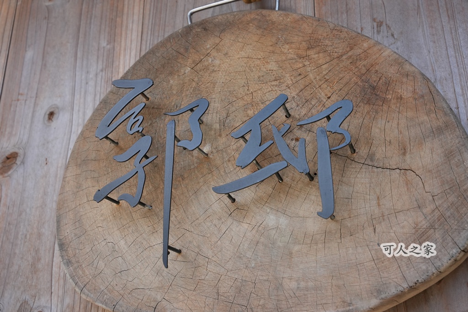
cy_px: 156
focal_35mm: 44
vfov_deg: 30.8
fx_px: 567
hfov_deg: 44.9
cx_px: 234
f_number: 8
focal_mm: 43.6
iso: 2000
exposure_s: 1/1000
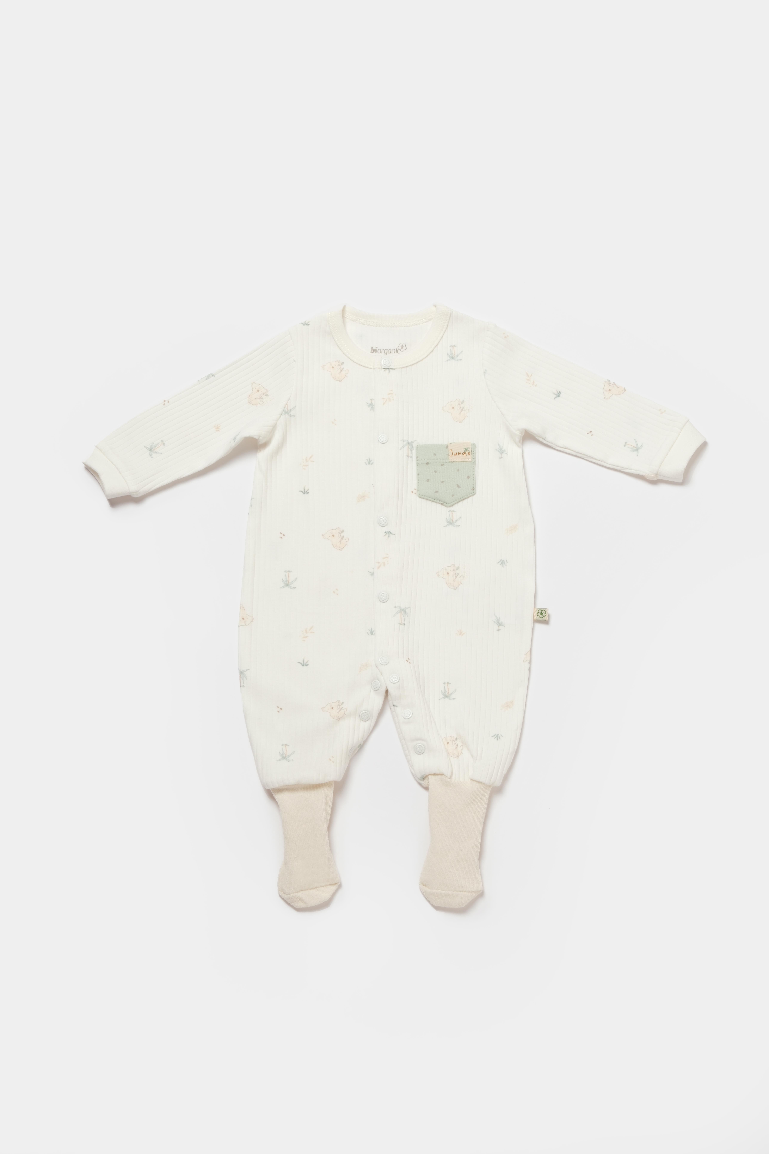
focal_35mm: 54
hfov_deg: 25.1
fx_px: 1730
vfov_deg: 36.9
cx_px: 384
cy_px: 577
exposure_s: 1/125
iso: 125
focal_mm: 35.8
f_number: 13
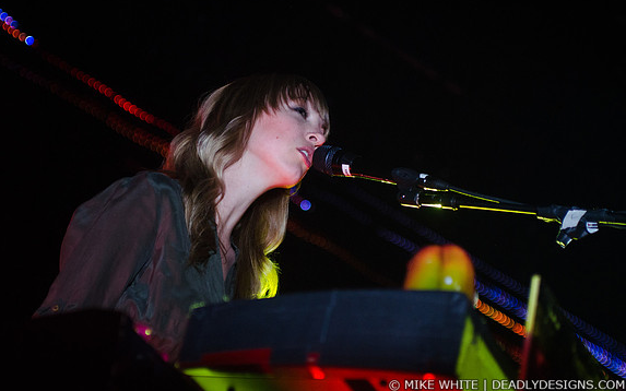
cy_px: 185
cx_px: 314
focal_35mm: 108
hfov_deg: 19.3
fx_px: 1842
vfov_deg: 12.1
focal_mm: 70
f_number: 2.8
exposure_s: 1/160
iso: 1600
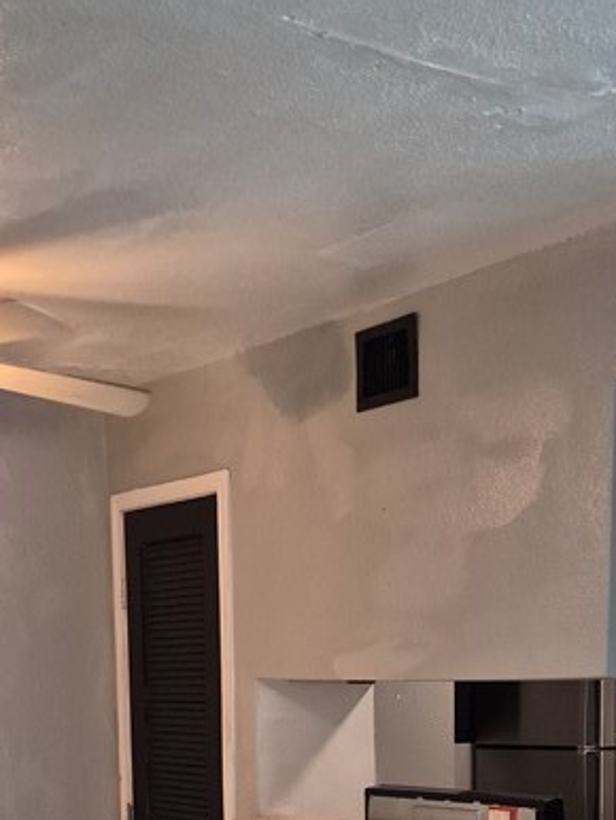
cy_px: 865
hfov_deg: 24.0
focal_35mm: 61
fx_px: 1446
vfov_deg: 29.1
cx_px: 340
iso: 640
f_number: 1.8
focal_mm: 5.4
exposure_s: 1/120
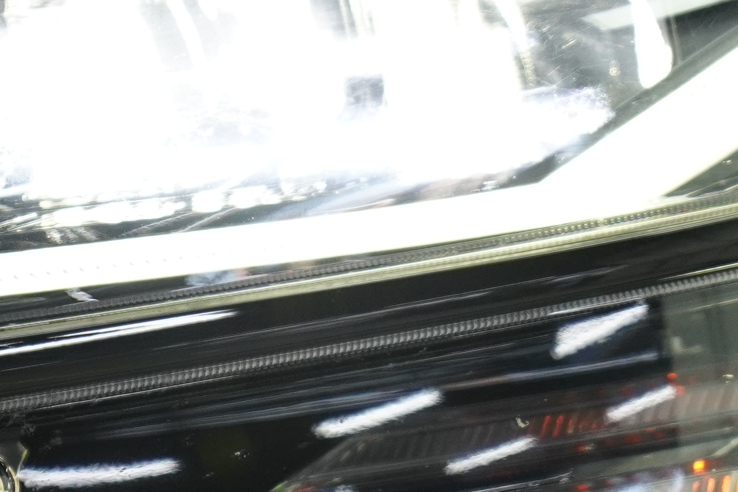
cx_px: 291
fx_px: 8957
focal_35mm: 437
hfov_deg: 4.7
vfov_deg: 3.1
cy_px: 271
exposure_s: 1/400
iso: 640
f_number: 2.8
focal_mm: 70
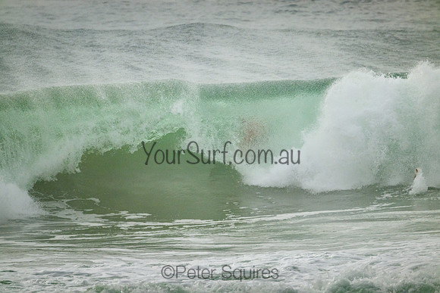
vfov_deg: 1.7
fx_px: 9780
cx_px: 220
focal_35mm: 800
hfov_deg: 2.6
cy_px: 146
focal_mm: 800
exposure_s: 1/2500
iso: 1600
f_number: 11
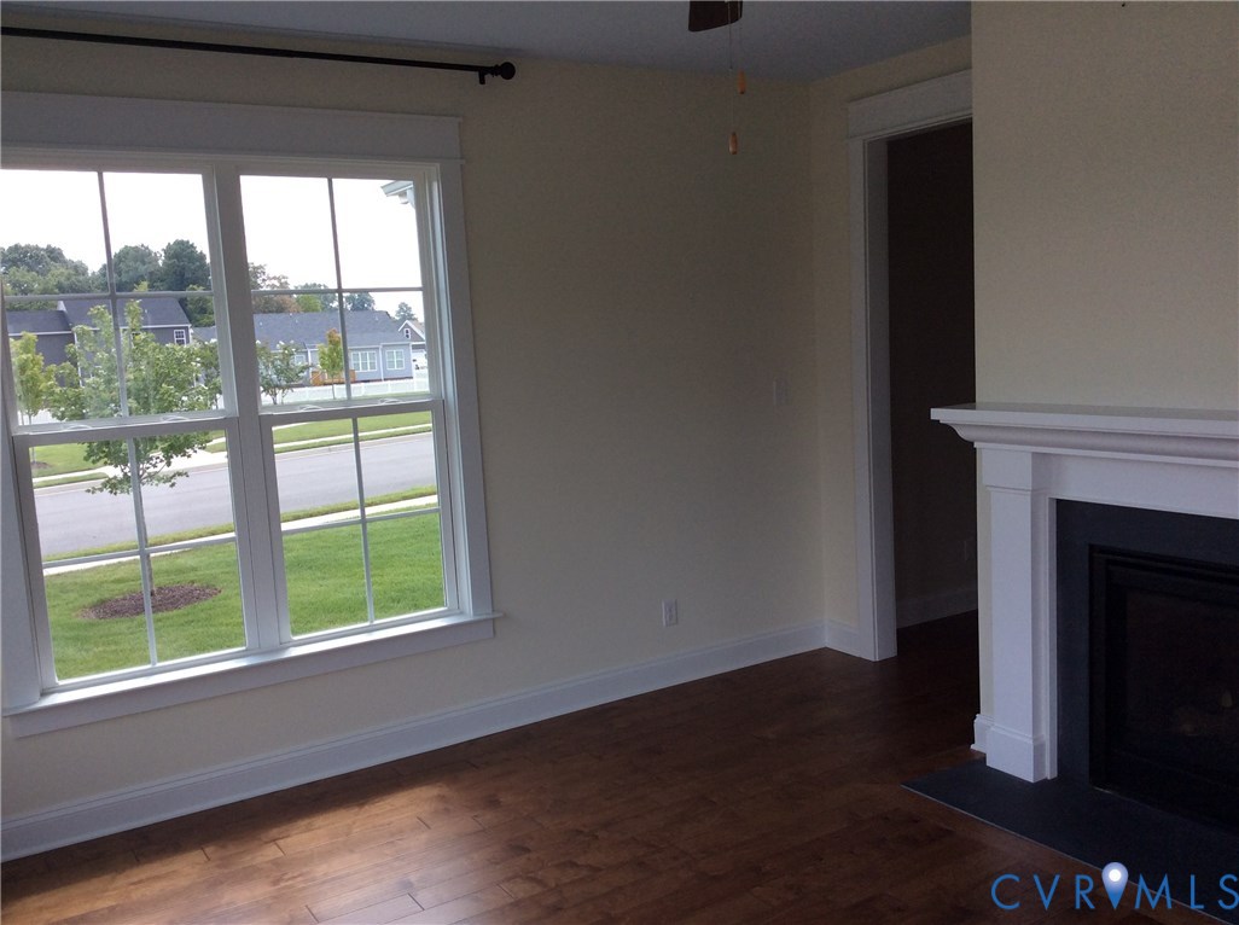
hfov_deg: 56.9
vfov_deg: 44.0
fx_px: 1143
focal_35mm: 32
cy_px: 462
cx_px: 620
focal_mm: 3.3
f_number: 2.4
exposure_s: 1/279
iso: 32
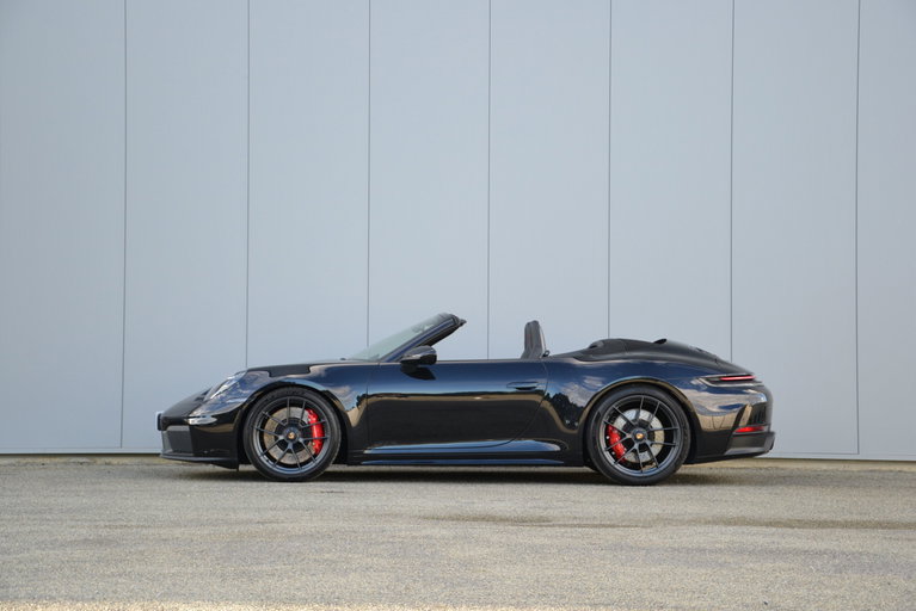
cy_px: 306
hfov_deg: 27.0
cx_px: 458
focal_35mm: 75
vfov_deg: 18.2
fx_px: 1909
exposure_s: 1/125
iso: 320
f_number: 5.6
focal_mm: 50
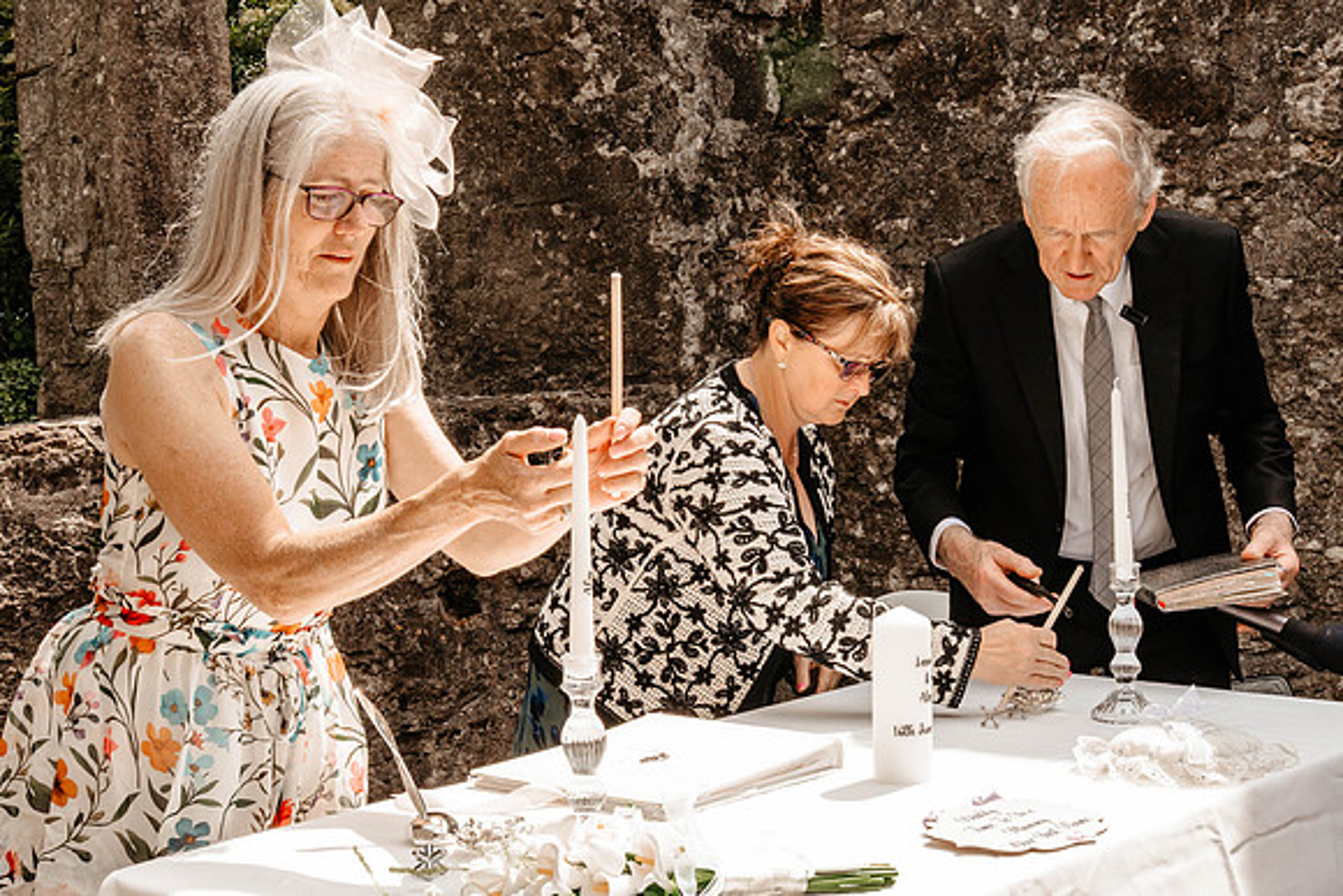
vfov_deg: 26.0
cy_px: 448
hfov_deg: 38.2
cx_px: 672
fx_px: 1940
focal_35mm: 52
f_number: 14
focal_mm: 35
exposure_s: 1/320
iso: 800
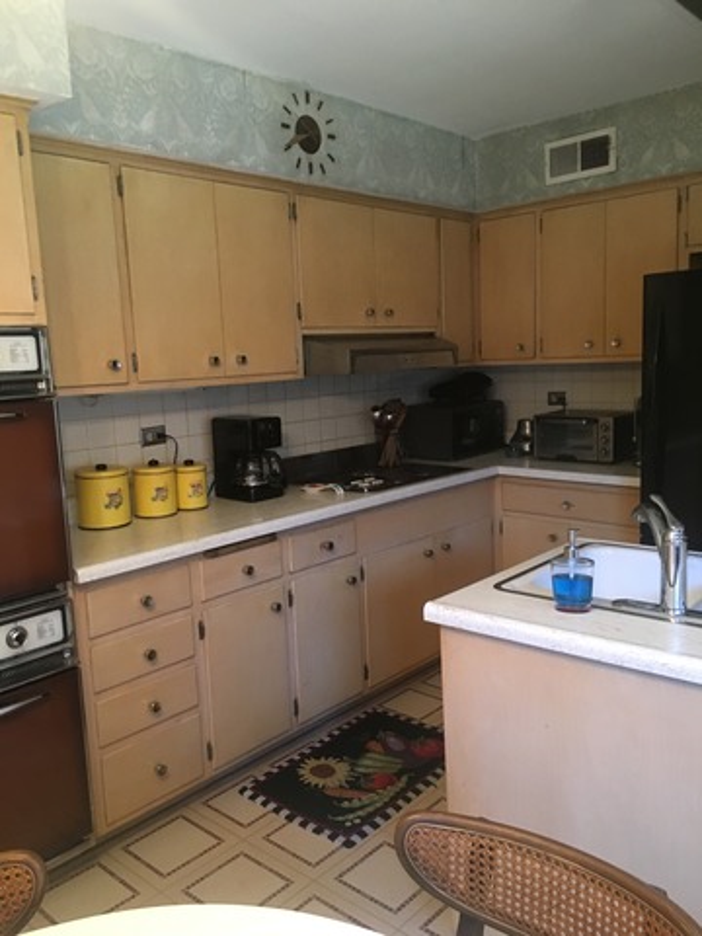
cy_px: 468
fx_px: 784
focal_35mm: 29
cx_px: 351
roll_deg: +1.2
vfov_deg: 61.7
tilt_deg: -12.0
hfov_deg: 48.2
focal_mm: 4.15
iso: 160
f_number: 2.2
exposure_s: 1/30
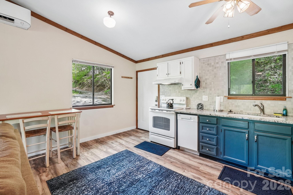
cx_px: 146
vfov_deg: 77.3
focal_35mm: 15
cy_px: 98
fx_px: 122
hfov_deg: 100.4
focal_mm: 10
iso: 400
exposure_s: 1/15
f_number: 8
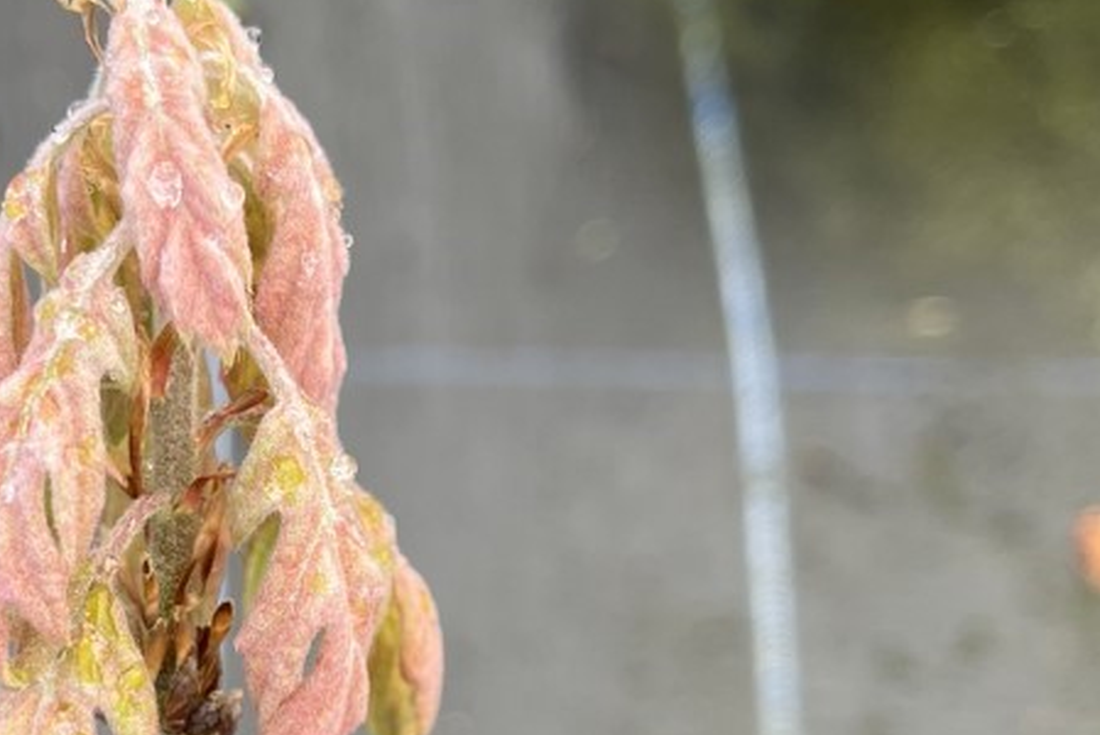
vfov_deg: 20.5
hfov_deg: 30.3
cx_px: 255
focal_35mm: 65
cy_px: 662
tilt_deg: -66.7
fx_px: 1987
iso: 50
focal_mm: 5.1
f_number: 1.6
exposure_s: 1/122
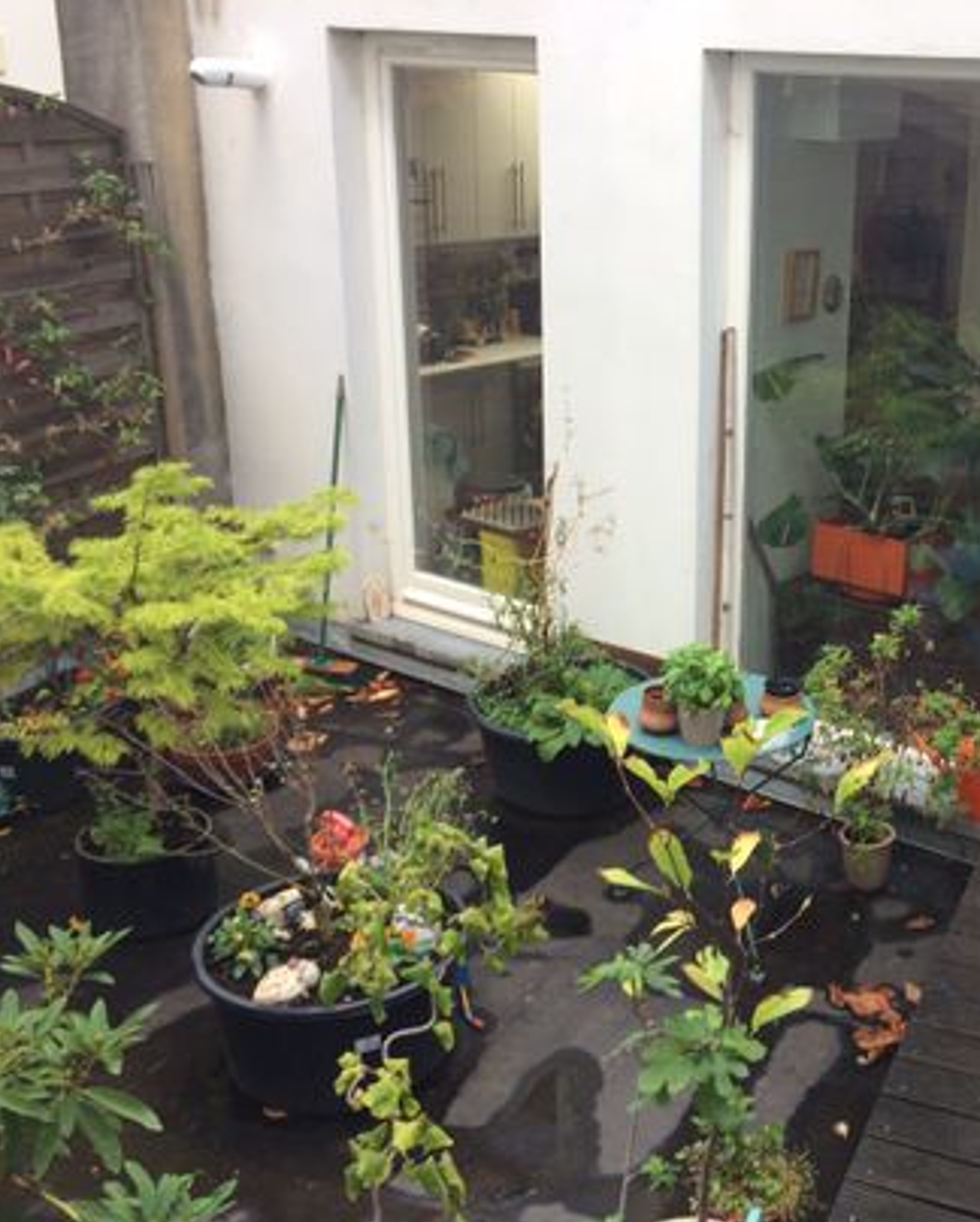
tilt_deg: -19.8
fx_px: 1520
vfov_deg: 43.8
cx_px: 808
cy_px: 596
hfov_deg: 34.4
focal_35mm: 42
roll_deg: -2.5
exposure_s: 1/125
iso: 32
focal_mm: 4.15
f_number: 2.2
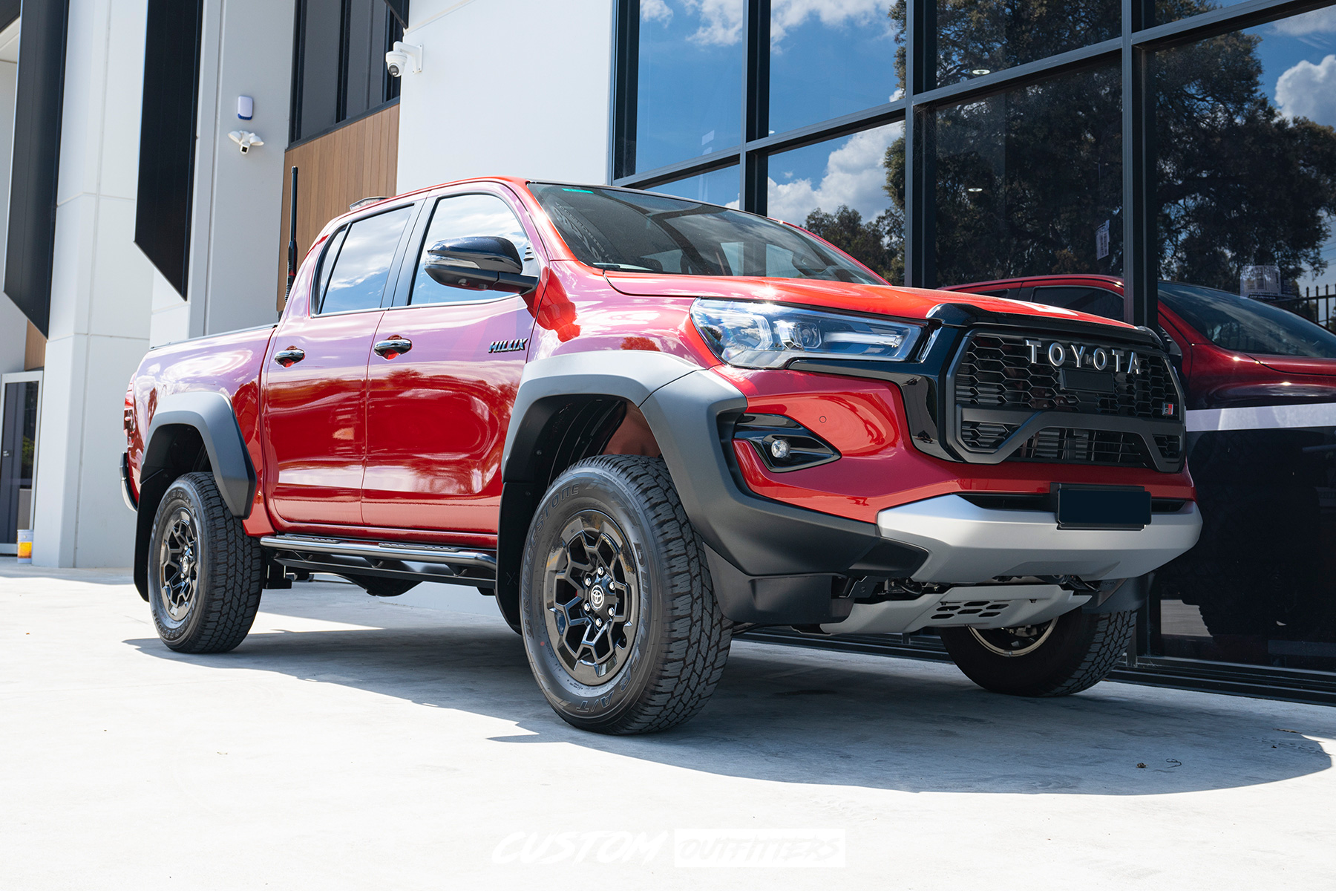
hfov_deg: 63.7
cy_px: 446
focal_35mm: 29
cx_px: 668
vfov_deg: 45.0
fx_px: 1076
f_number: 6.3
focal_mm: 29
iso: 100
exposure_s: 1/100
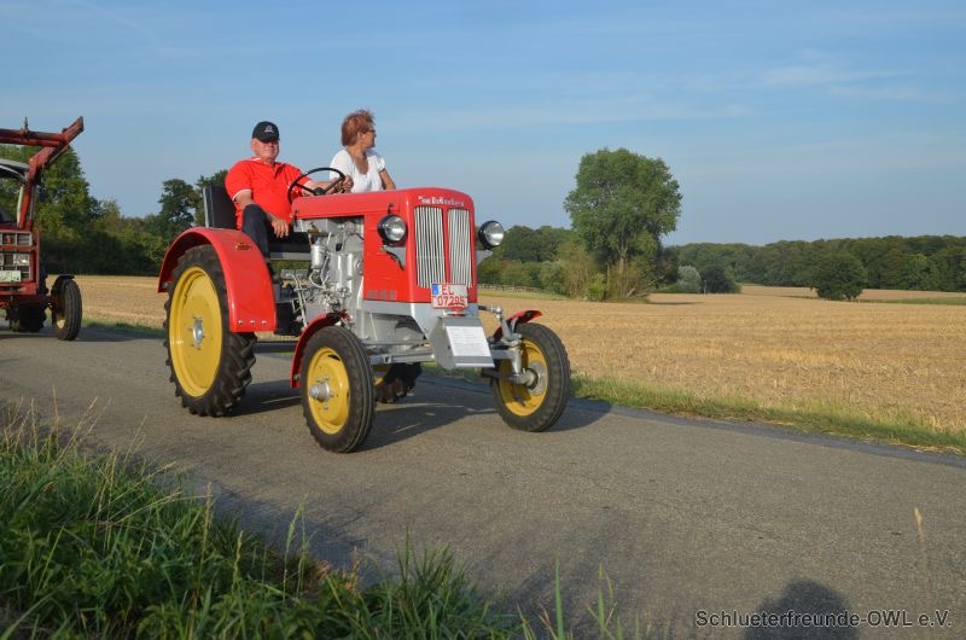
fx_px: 1044
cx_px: 483
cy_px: 320
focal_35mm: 39
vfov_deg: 34.1
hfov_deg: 49.6
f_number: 8
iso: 125
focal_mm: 26
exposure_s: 1/250
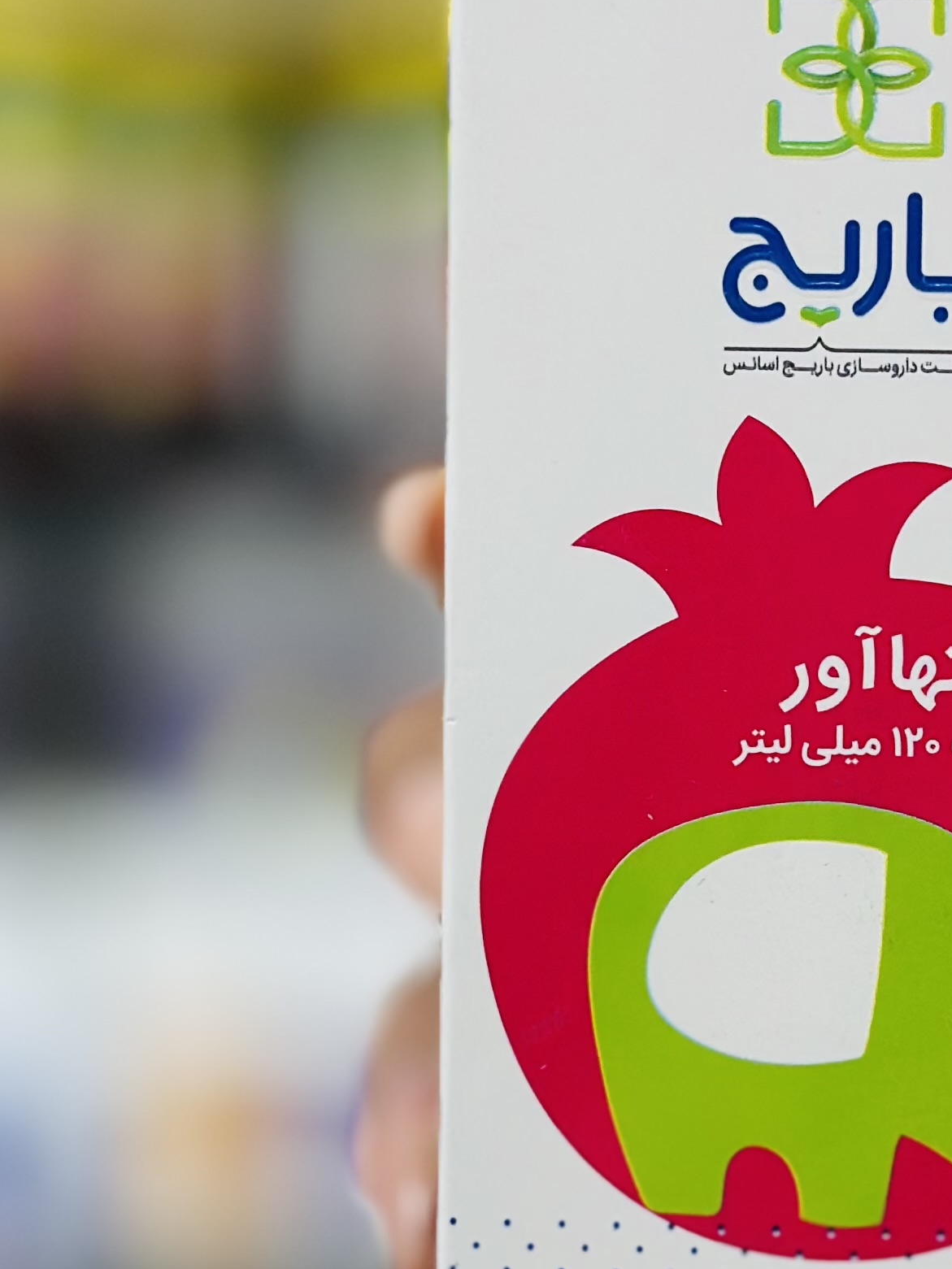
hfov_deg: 11.8
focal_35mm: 124
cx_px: 929
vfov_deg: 15.9
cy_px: 621
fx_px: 4546
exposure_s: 1/100
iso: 100
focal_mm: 6.86
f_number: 1.78
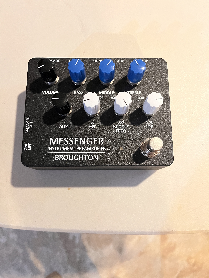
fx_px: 209
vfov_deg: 67.3
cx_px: 104
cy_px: 139
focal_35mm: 26
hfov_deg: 53.1
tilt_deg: -77.5
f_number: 1.6
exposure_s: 1/30
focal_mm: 5.1
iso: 640
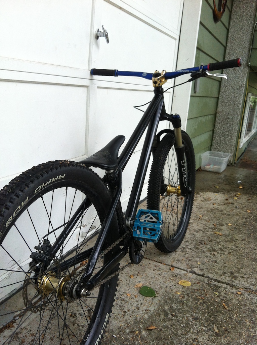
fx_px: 347
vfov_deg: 52.7
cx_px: 128
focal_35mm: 35
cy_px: 172
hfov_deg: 40.6
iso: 100
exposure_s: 1/120
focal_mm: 3.85
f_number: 2.8
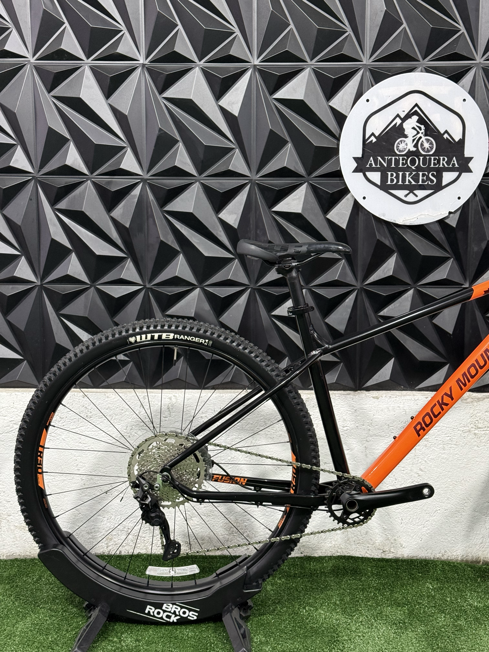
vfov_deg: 39.7
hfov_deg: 30.3
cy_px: 326
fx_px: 904
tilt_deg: -8.4
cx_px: 244
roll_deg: -0.8
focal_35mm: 48
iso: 250
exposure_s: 1/60
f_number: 1.78
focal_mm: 6.76
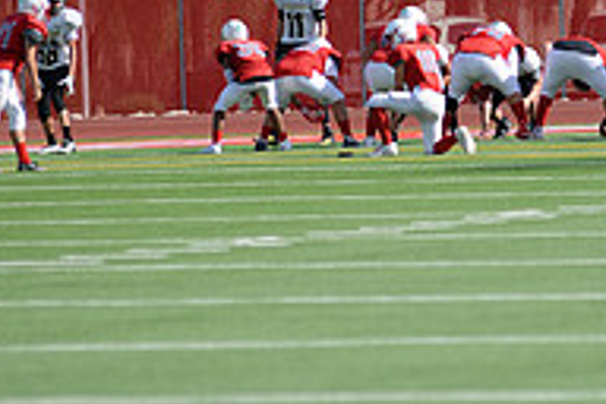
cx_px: 492
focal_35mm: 498
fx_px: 8382
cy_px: 106
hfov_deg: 4.1
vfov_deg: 2.8
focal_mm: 165
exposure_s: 1/4000
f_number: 2.8
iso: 220
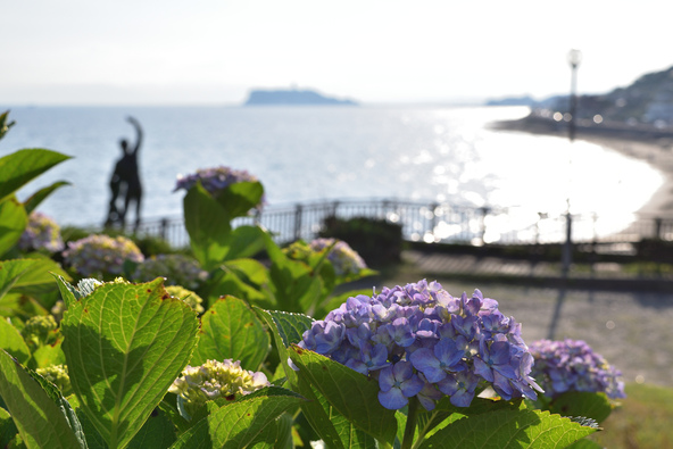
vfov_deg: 26.5
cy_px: 224
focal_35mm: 51
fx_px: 954
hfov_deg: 38.9
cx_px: 336
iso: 100
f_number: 8
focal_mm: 34
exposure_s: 1/320
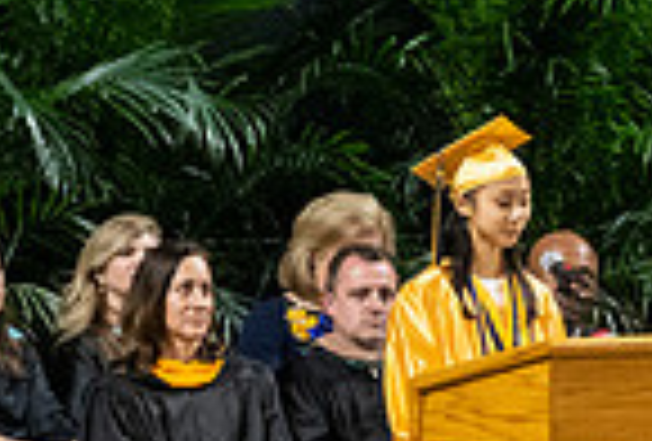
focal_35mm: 850
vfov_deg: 1.6
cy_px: 433
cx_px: 73
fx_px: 15459
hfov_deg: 2.4
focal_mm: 145
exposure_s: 1/200
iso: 2000
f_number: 4.5
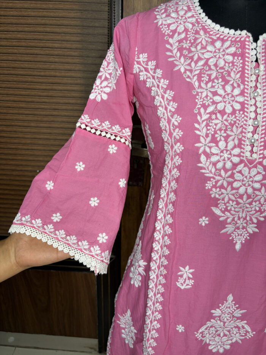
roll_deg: -2.5
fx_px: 266
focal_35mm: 26
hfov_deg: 53.1
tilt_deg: -22.4
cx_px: 133
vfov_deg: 67.3
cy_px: 178
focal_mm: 5.96
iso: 80
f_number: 1.6
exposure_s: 1/100
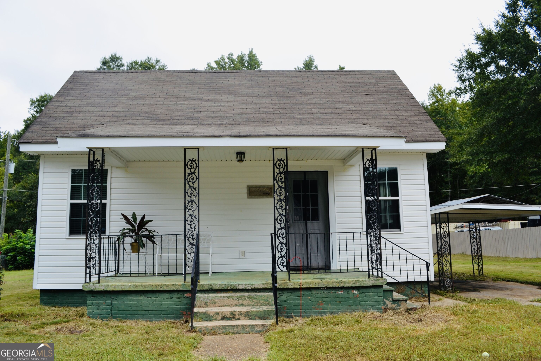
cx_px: 270
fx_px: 406
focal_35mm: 27
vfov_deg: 47.9
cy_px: 180
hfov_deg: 67.4
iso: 100
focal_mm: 18
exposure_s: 1/200
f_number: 7.1
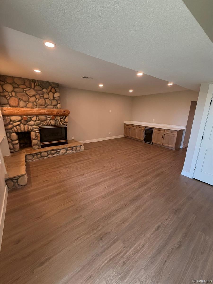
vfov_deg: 102.1
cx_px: 106
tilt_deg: -15.1
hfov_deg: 85.7
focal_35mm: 14
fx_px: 115
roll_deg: -1.6
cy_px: 142
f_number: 2.2
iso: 320
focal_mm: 2.22
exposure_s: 1/120
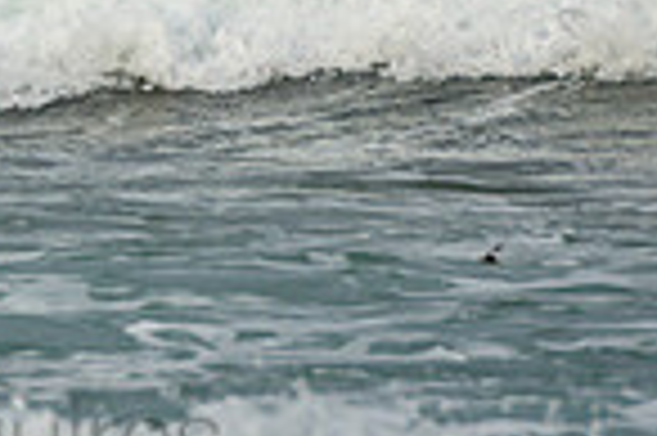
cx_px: -126
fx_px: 21729
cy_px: -308
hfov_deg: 1.7
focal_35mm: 1192
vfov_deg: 1.2
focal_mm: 200
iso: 200
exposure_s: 1/640
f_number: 5.6
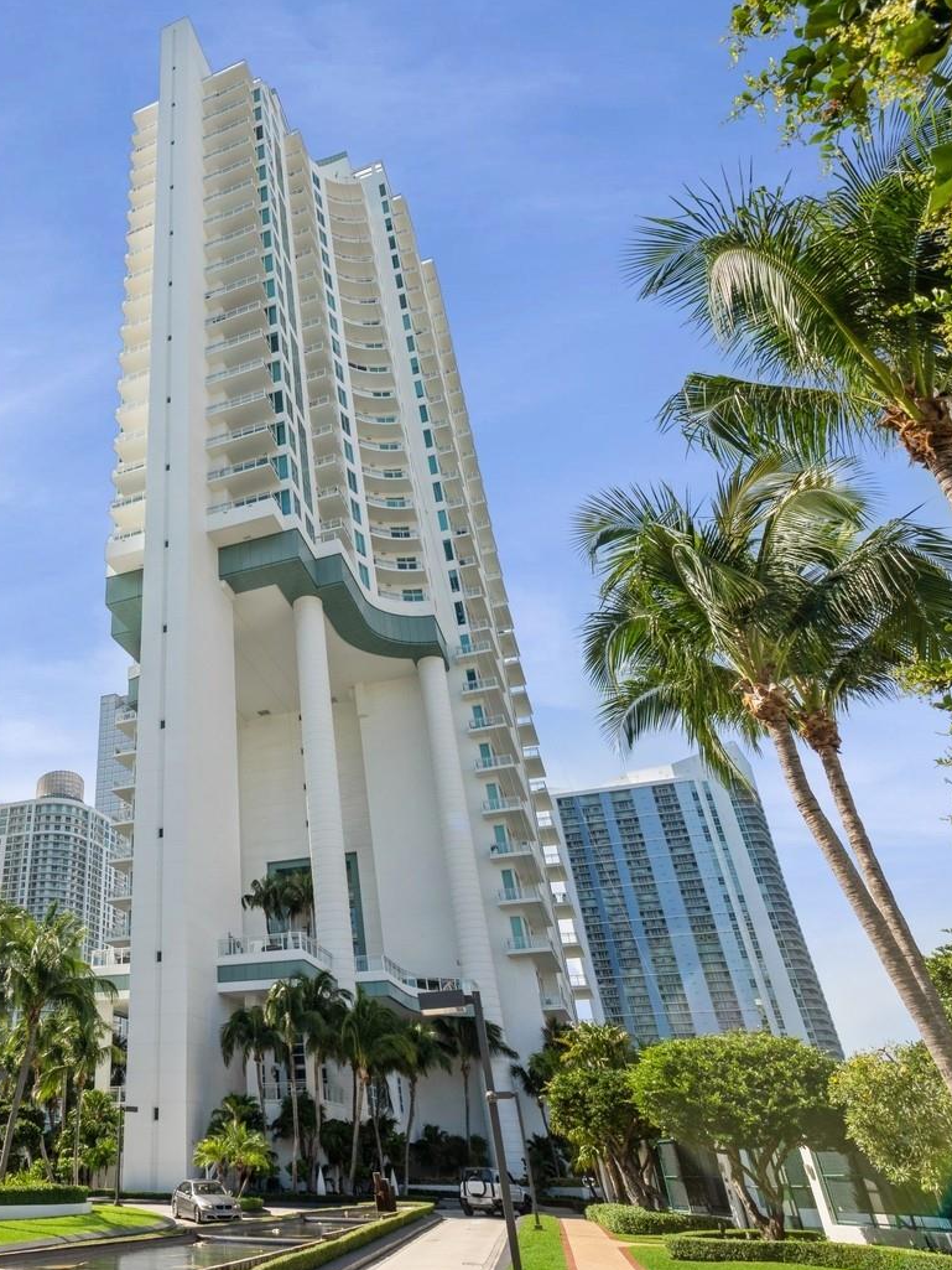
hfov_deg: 52.4
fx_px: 880
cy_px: 617
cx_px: 163
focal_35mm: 24
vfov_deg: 71.6
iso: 200
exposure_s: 1/250
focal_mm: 16
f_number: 10
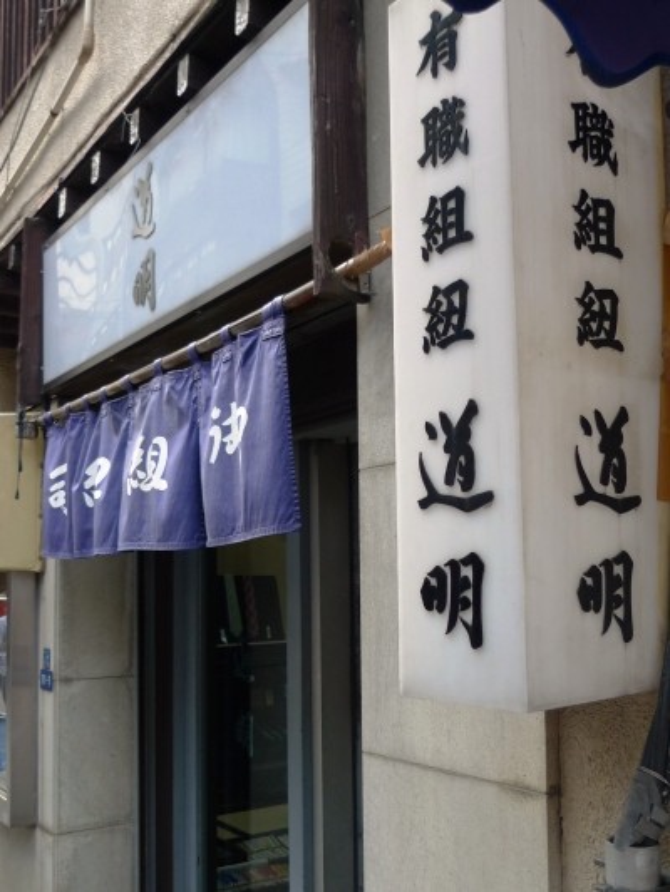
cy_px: 446
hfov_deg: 44.2
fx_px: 825
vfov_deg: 56.8
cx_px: 335
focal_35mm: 32
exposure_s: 1/100
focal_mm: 6.8
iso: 80
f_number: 2.2
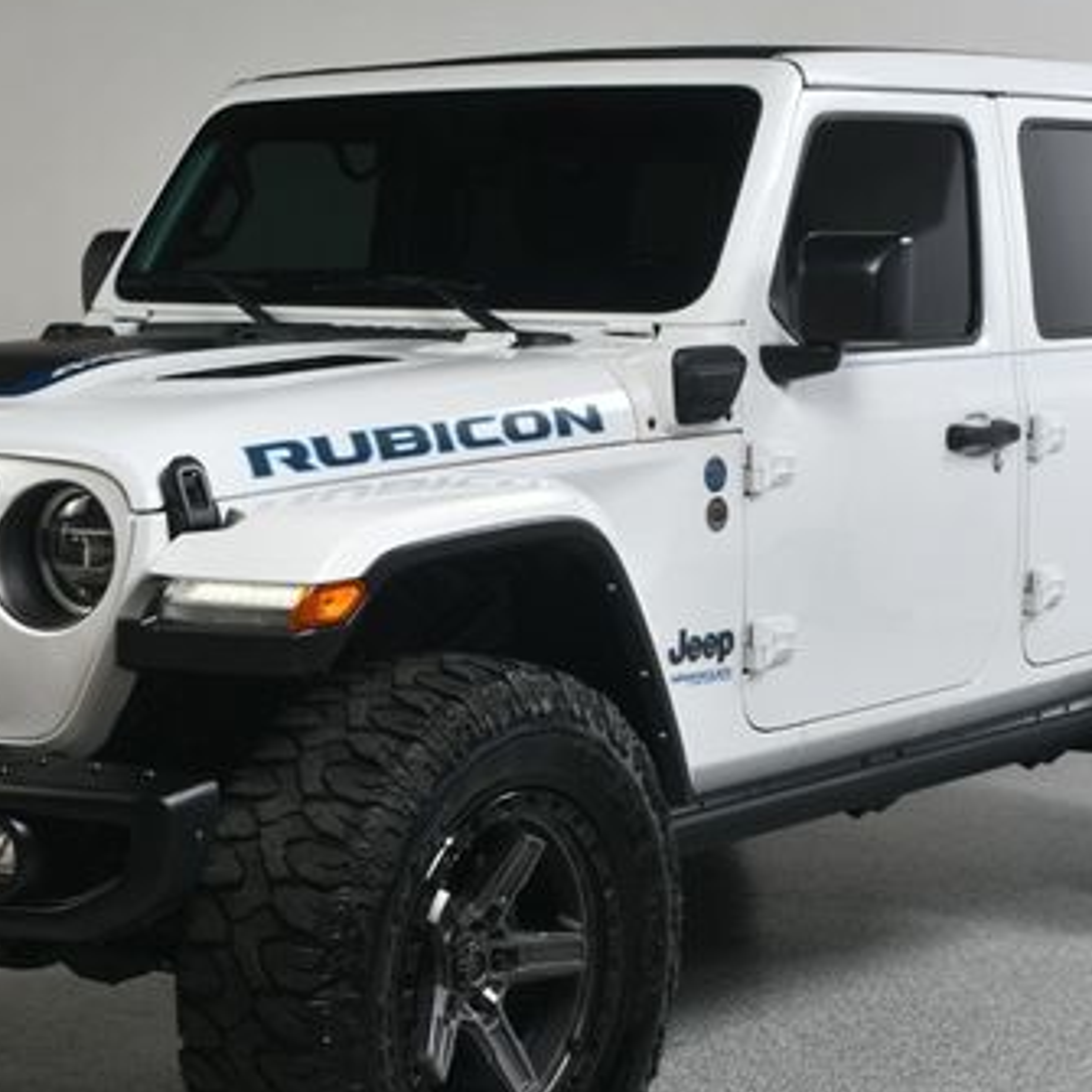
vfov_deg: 22.2
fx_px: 2784
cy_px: 649
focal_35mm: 78
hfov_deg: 22.2
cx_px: 443
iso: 100
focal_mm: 32
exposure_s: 1/160
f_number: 13
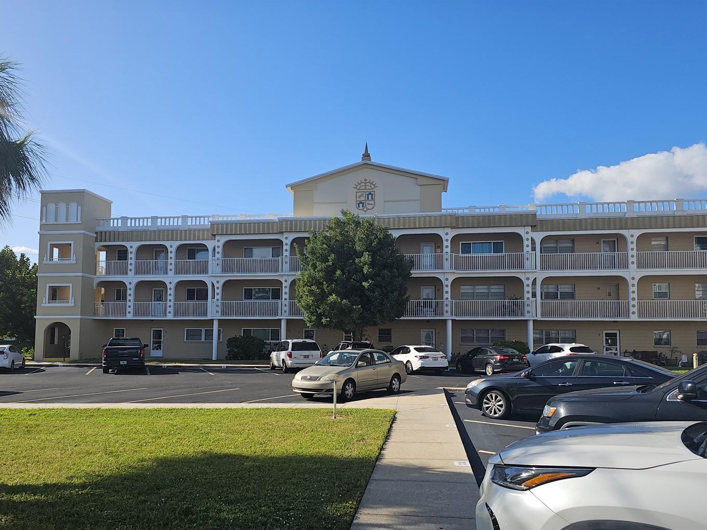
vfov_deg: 51.1
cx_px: 337
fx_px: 551
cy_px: 308
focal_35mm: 27
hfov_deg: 65.3
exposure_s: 1/728
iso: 10
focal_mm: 6.3
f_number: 1.7
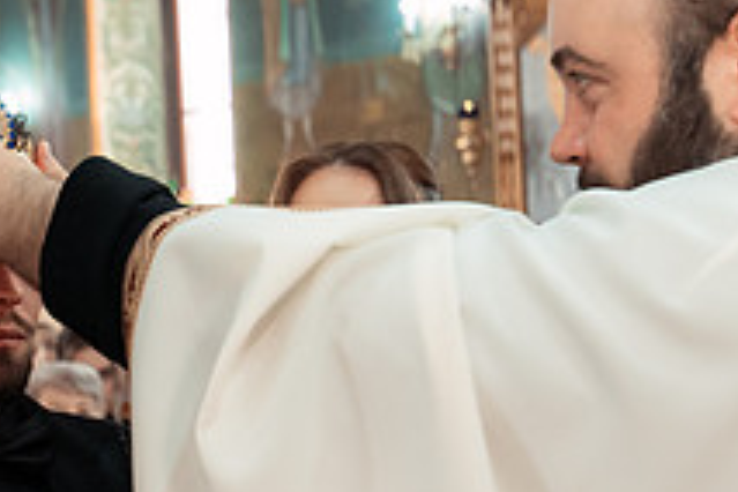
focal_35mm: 86
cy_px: 371
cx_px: -75
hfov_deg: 22.3
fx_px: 1763
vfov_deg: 15.8
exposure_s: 1/200
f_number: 3.2
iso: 2000
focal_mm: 30
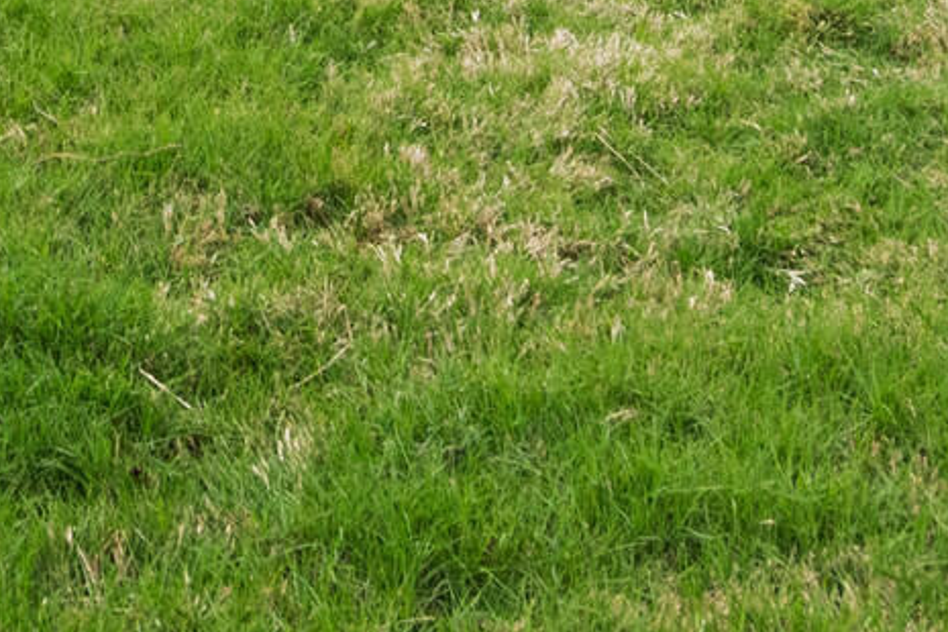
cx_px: -396
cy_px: -819
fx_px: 2791
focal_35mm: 106
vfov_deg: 11.1
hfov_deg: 17.6
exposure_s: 1/640
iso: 800
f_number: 9
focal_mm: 17
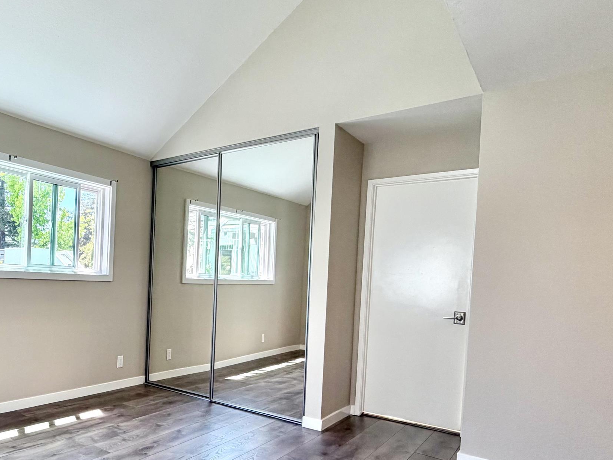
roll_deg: -1.6
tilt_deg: -1.4
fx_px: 460
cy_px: 289
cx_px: 104
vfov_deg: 52.5
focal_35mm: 26
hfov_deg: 60.6
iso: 100
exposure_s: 1/120
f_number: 2.2
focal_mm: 2.22
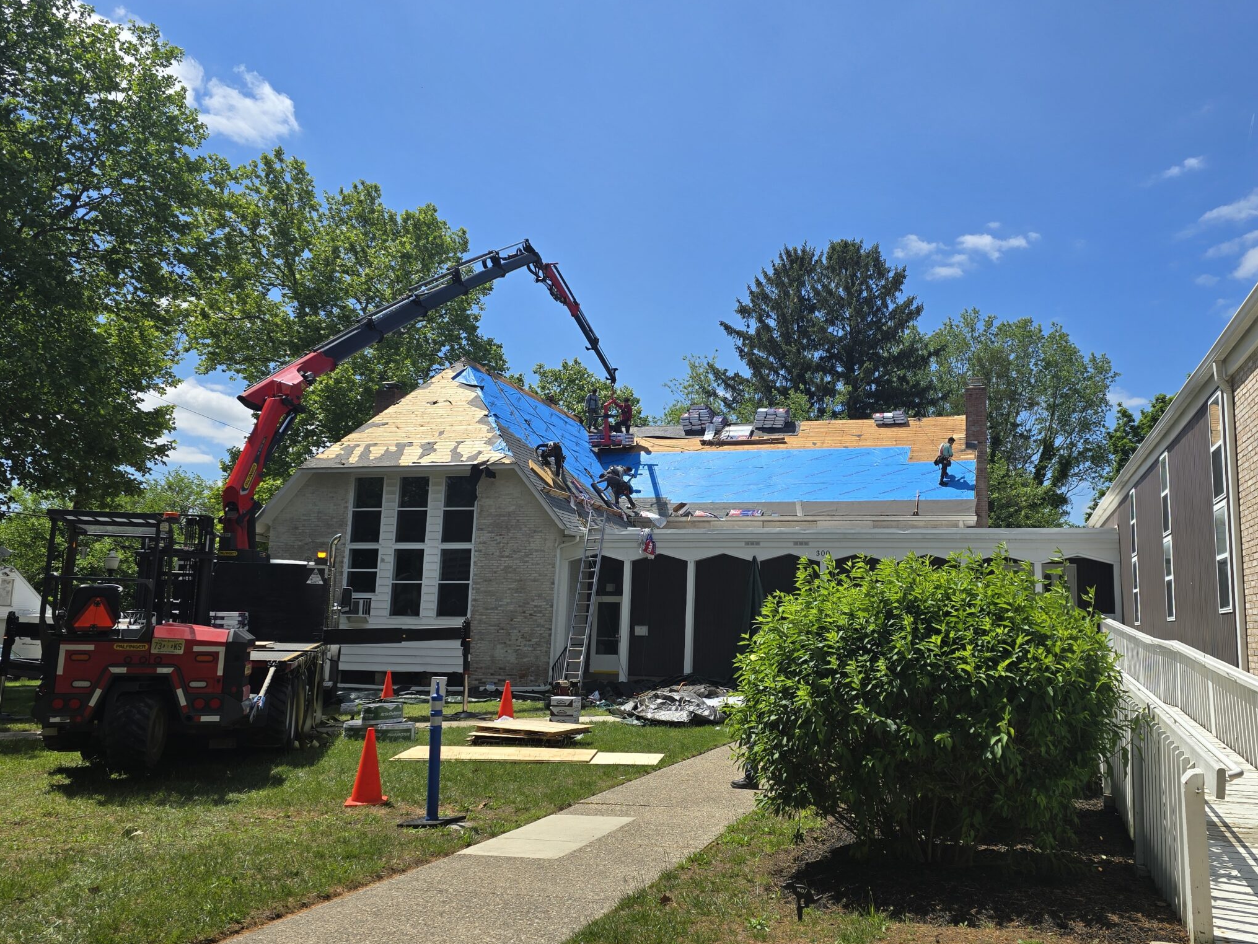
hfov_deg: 61.4
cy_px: 490
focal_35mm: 29
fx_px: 1054
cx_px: 723
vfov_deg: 48.2
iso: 12
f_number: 1.7
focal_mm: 6.3
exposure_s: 1/852
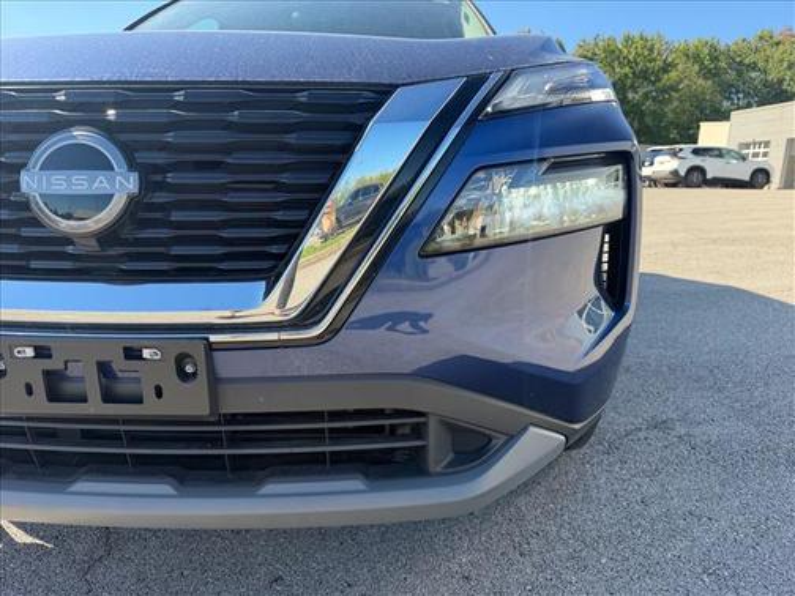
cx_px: 398
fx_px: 551
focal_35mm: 24
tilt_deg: -10.8
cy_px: 298
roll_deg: -0.9
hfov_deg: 71.6
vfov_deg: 56.8
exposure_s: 1/1122
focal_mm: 6.76
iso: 100
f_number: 1.78
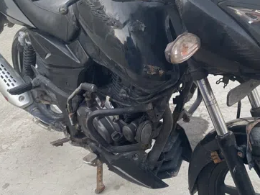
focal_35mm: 46
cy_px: 72
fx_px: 345
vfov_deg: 31.3
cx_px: 154
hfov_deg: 41.1
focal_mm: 4.25
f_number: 1.8
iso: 125
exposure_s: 1/87
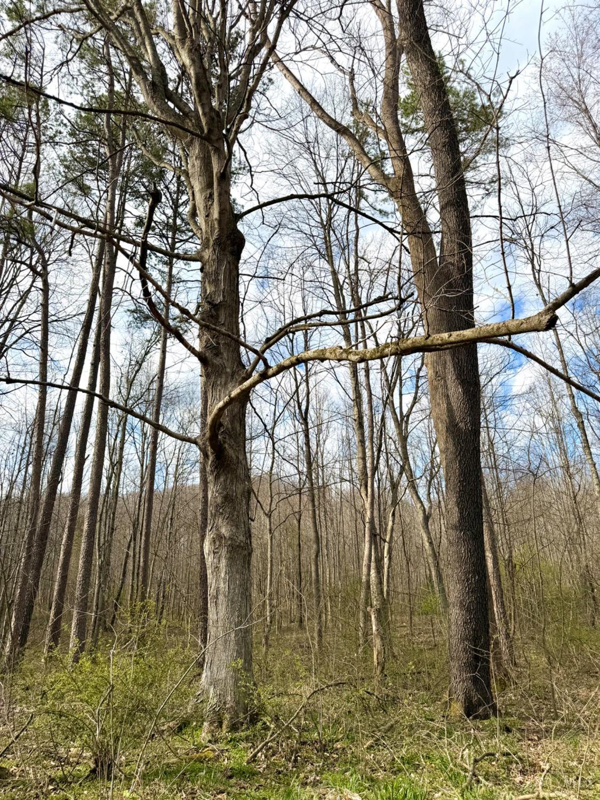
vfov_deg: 71.6
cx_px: 300
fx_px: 554
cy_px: 400
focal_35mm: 24
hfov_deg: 56.8
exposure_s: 1/4167
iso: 80
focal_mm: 6.76
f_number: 1.78
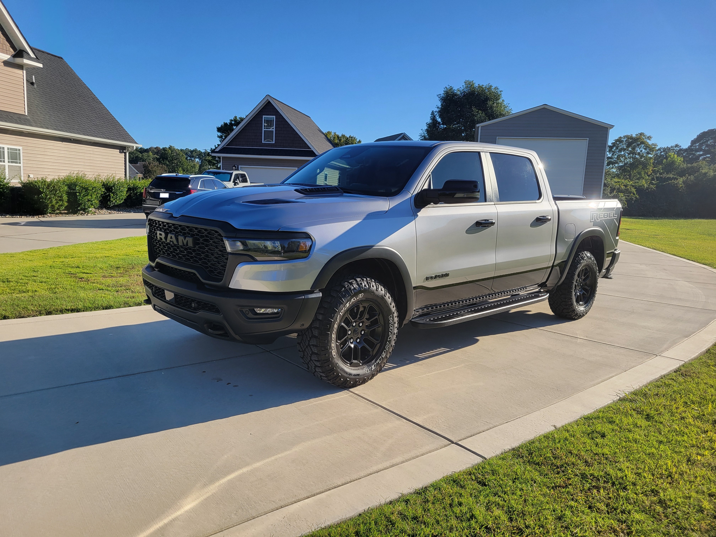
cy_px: 268
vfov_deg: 53.1
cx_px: 358
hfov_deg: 67.3
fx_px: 538
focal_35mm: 26
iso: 40
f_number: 1.8
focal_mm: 5.4
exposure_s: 1/1864
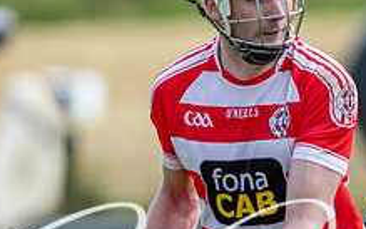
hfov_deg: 1.1
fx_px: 18358
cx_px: 210
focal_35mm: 1840
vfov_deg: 0.7
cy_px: 271
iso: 140
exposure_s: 1/1600
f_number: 2.8
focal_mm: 300
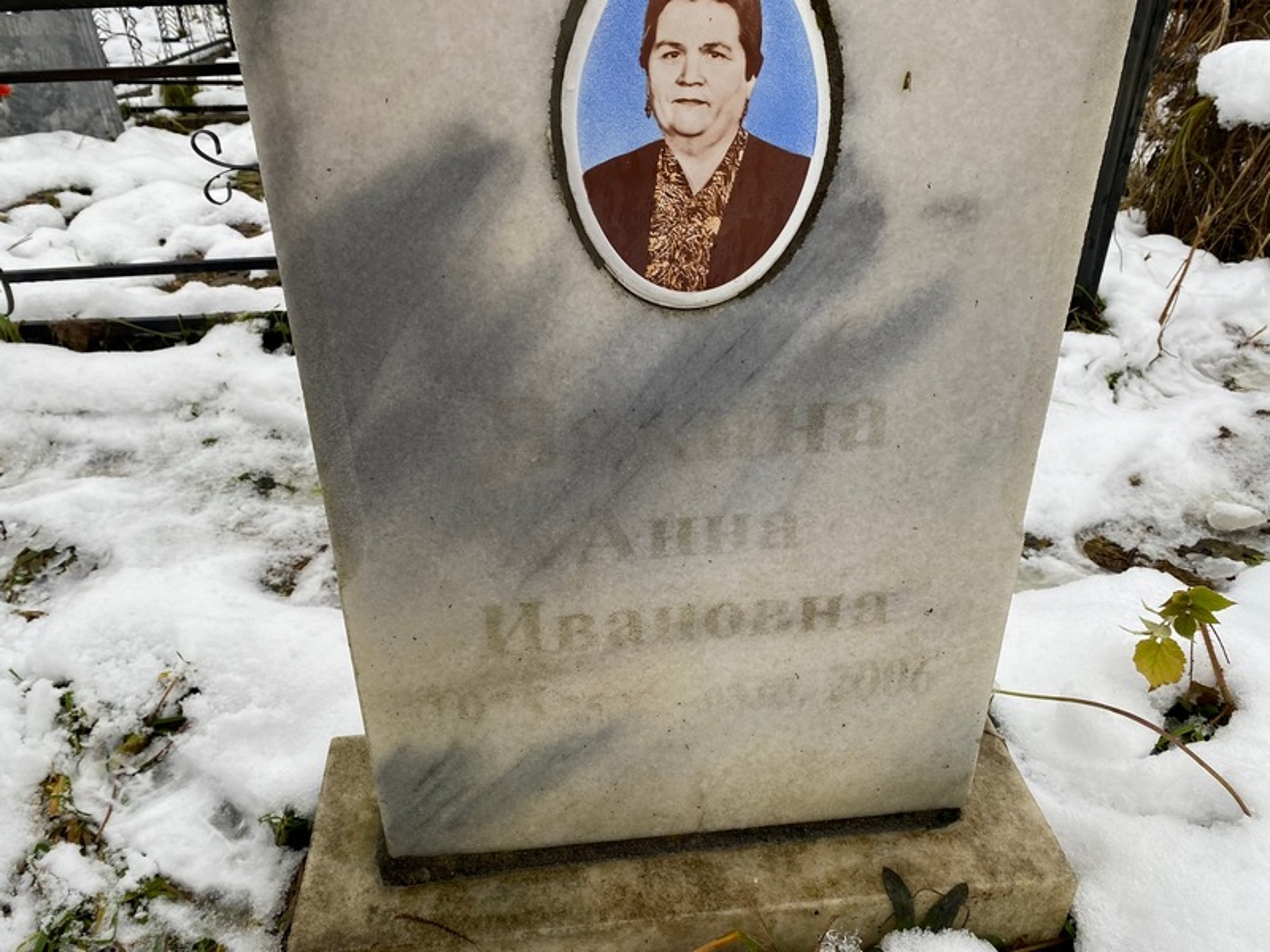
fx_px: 954
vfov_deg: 53.1
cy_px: 476
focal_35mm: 26
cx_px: 635
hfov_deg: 67.3
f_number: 1.8
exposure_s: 1/326
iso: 32
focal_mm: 4.25
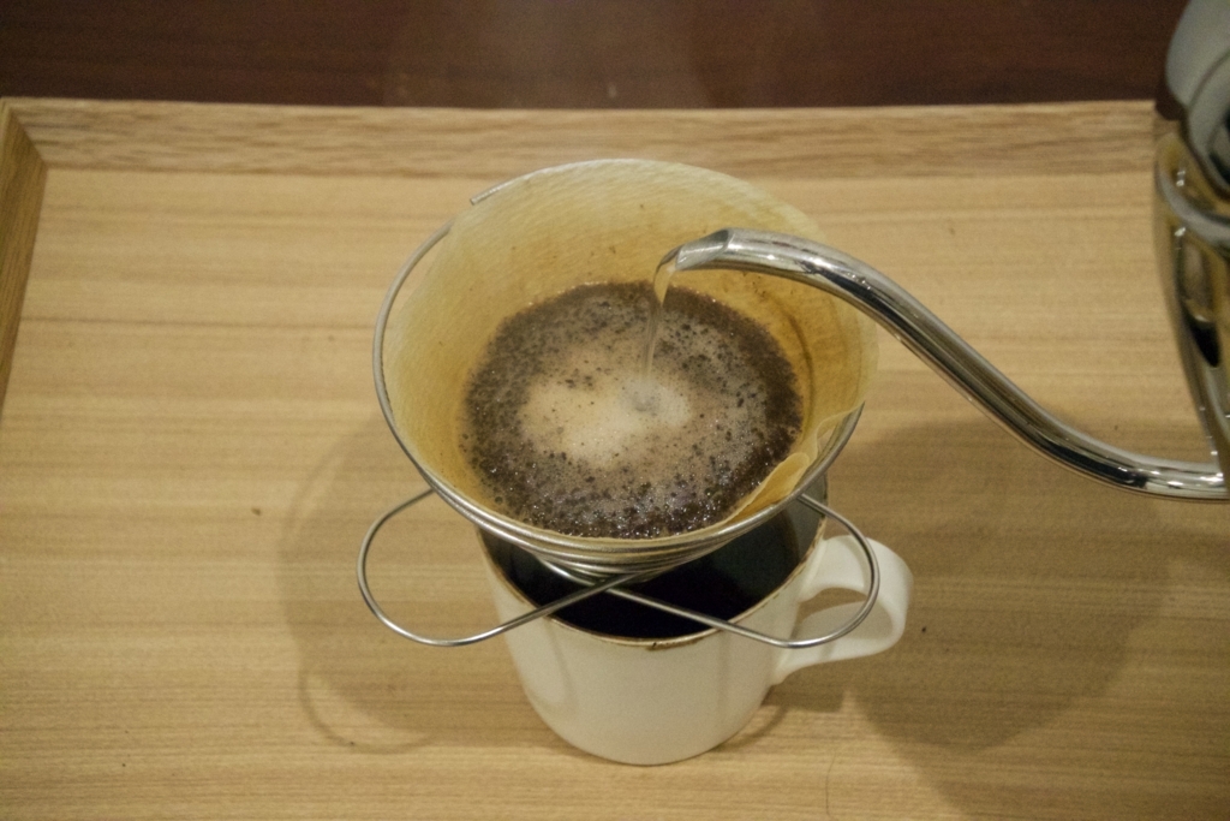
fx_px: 2631
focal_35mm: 77
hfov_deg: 26.3
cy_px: 410
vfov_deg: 17.7
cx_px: 615
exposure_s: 1/60
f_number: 5.6
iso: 6400
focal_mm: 28.8
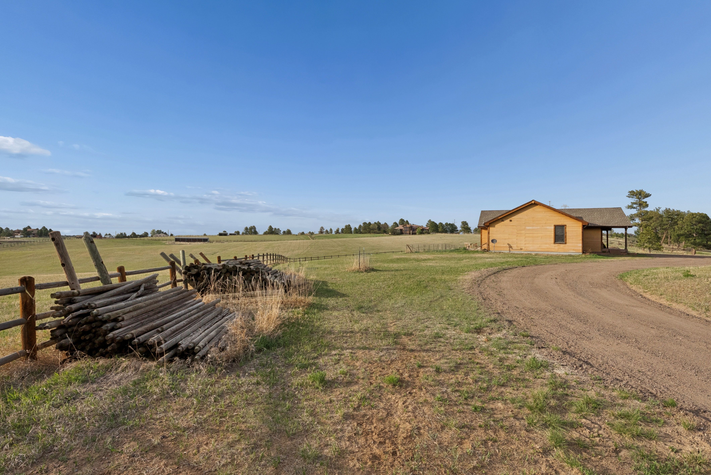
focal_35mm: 17
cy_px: 238
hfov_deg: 93.2
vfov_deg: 70.5
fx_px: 336
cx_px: 356
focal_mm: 17
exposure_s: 1/800
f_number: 11
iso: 500
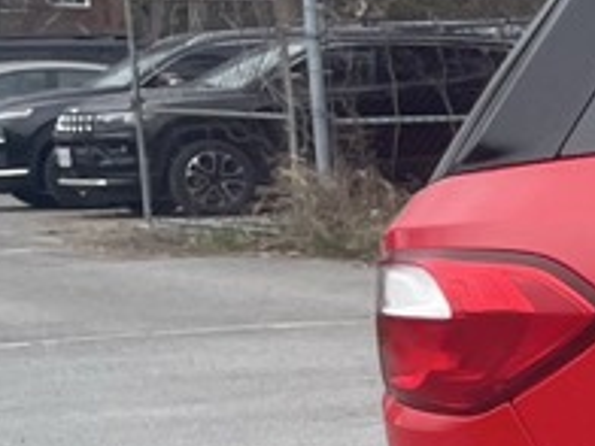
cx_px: 1870
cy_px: 589
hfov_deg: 9.0
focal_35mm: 170
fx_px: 2922
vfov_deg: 8.6
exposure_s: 1/1072
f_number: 1.6
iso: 32
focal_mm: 4.2
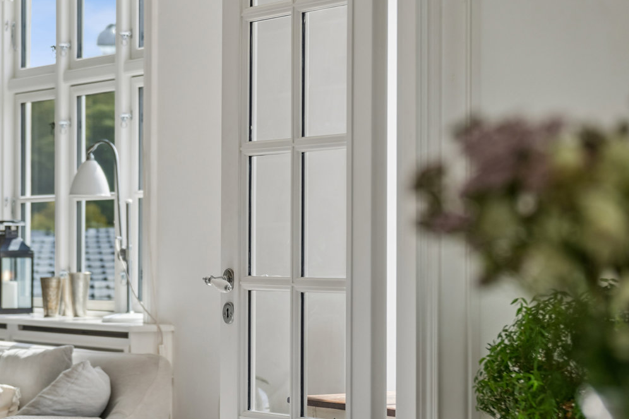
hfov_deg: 17.5
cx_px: 285
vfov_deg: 11.7
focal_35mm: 117
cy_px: 217
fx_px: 2044
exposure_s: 1/800
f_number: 4
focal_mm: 70
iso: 200
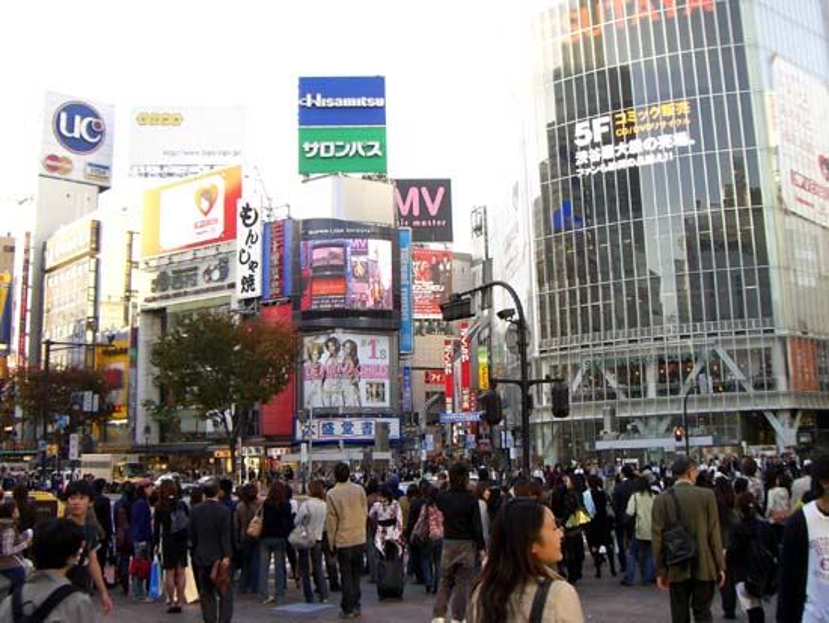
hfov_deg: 49.0
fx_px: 910
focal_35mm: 38
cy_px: 312
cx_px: 414
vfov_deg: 37.7
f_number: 4.3
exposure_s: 1/80
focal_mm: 6.2
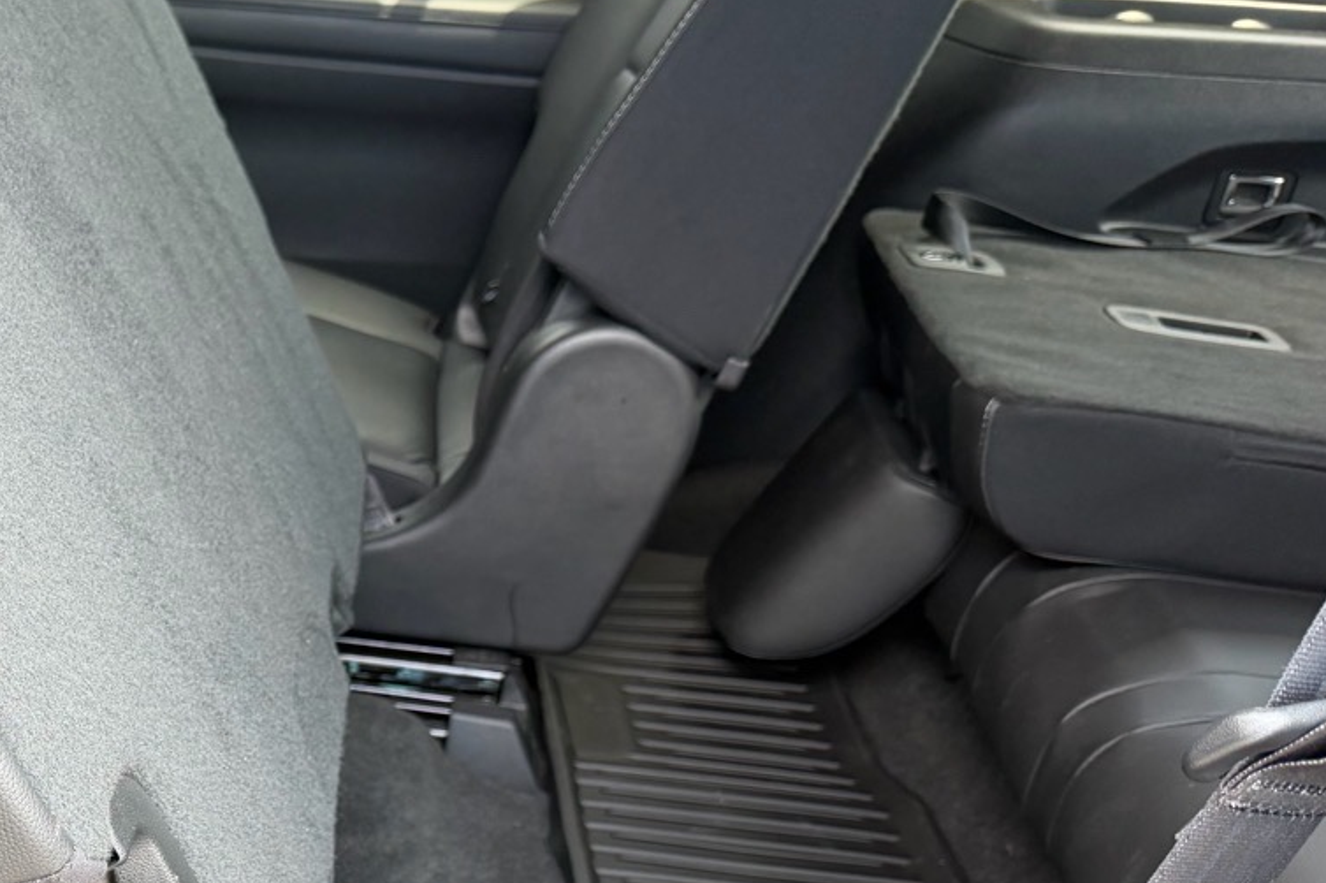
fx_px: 1951
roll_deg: -4.4
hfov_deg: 33.9
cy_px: 755
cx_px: -35
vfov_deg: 24.9
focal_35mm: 53
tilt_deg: -33.6
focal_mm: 6.76
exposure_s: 1/121
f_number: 1.78
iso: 160
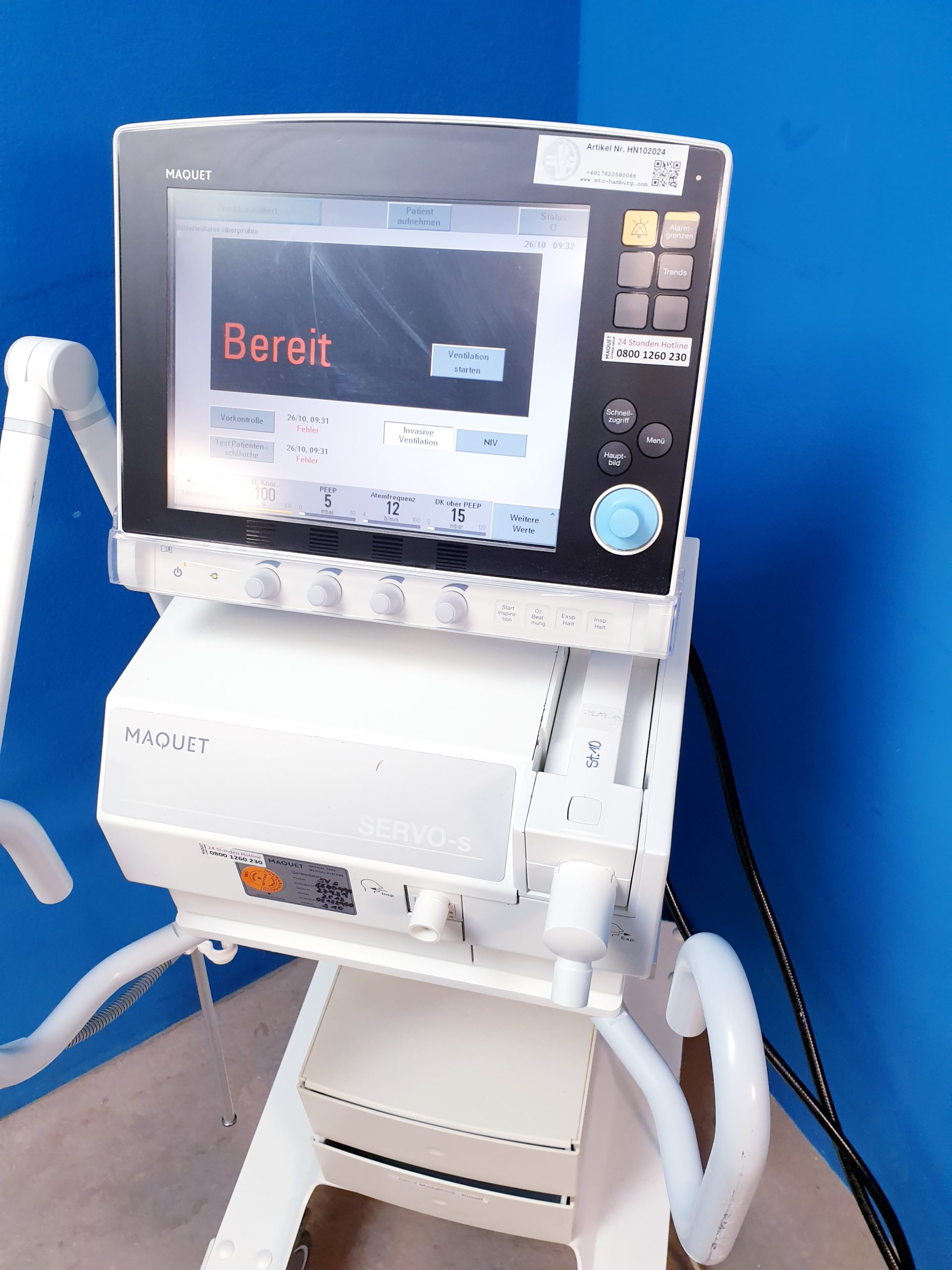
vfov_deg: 67.3
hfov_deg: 53.1
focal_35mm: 26
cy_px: 635
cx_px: 476
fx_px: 953
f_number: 2.4
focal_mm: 4.3
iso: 160
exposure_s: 1/50
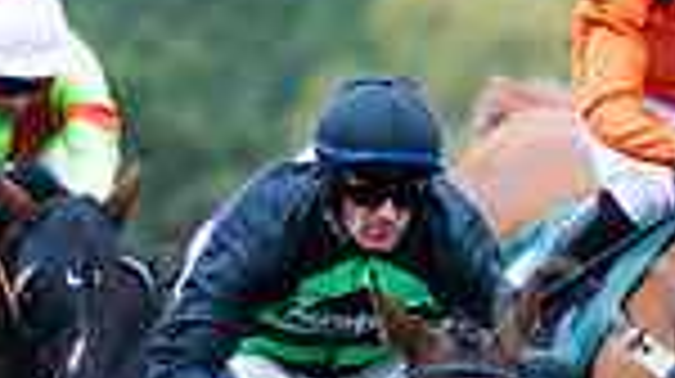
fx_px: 18666
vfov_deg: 1.2
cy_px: 689
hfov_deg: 2.1
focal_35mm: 1044
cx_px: 1241
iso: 800
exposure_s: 1/1000
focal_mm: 230
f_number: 4
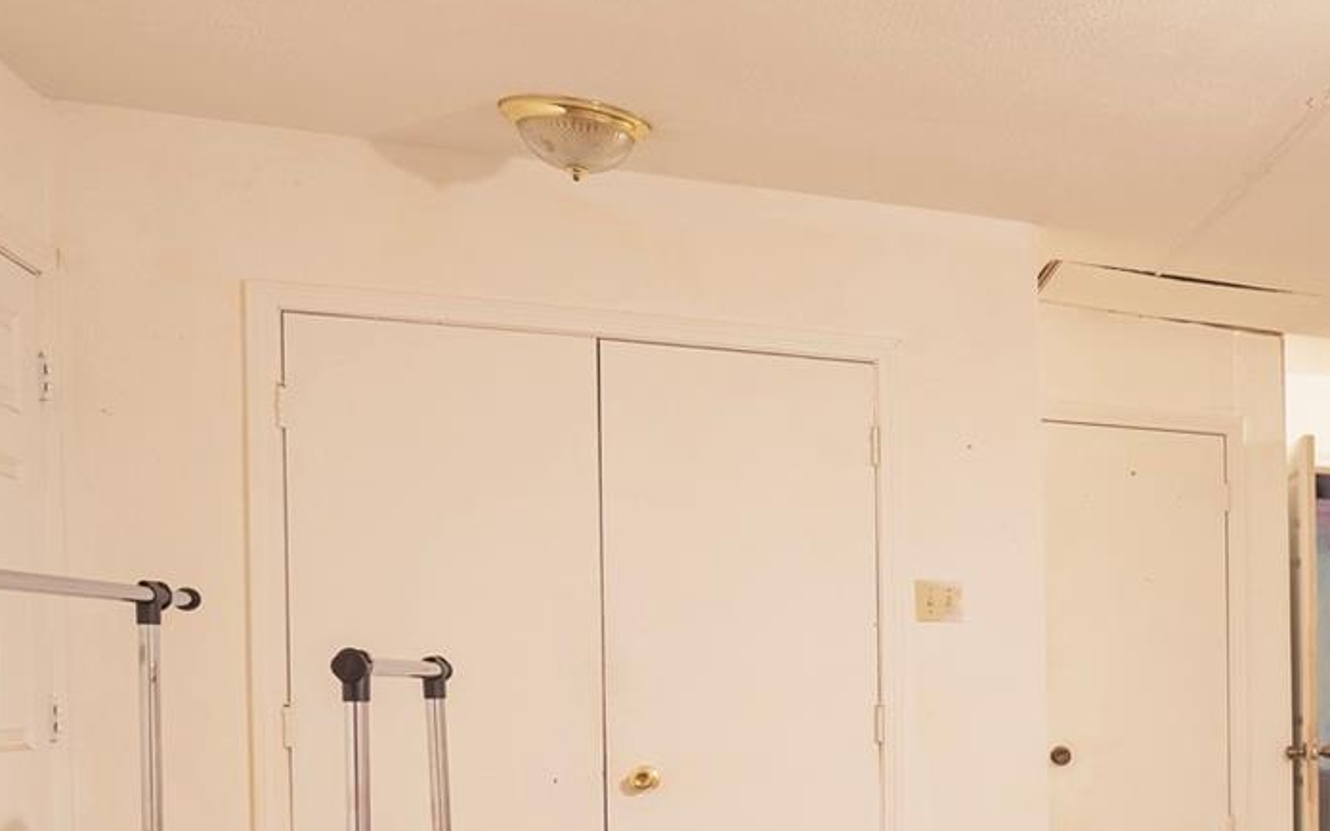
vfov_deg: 26.0
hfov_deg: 31.1
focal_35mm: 48
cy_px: 743
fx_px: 1740
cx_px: 1781
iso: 100
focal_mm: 16
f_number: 7.1
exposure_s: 5
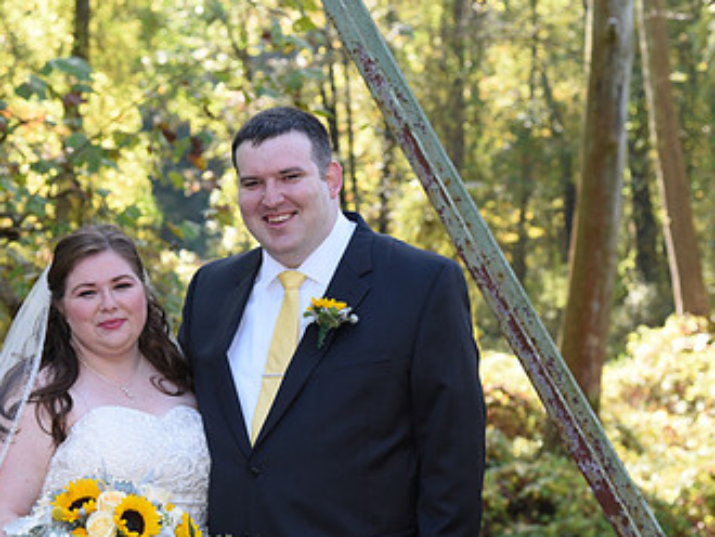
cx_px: 256
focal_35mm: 98
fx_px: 2026
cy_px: 412
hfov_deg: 20.0
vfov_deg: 15.0
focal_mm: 58
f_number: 4.5
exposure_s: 1/200
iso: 400
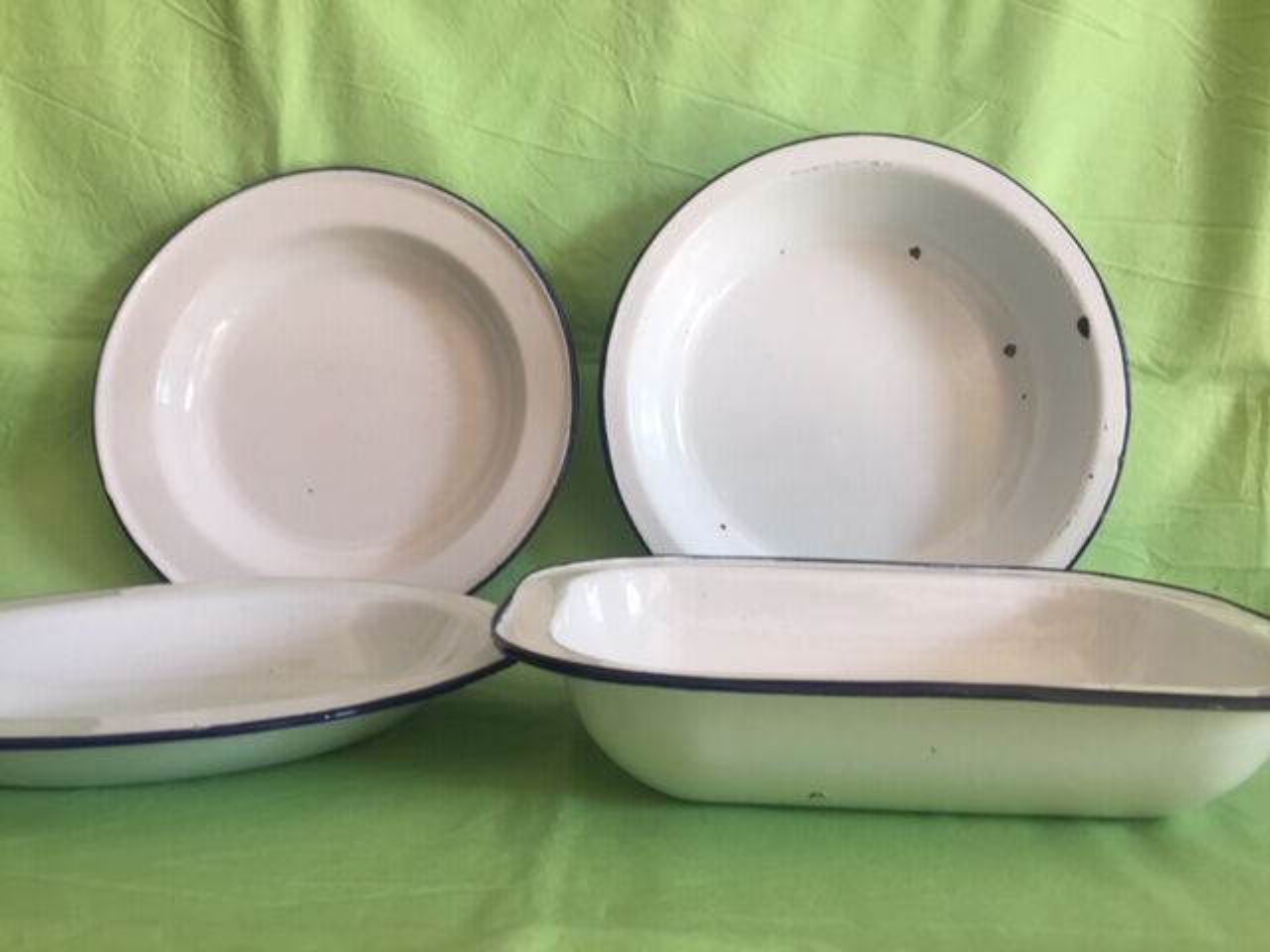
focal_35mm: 29
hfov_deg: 61.7
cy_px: 476
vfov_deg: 48.2
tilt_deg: -6.3
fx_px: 1064
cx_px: 635
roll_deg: -4.1
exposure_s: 1/50
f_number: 2.2
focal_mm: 4.15
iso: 40
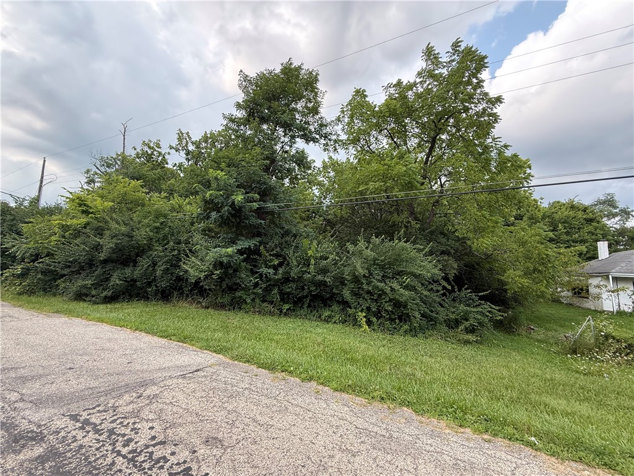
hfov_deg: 102.1
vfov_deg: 85.7
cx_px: 317
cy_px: 238
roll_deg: -1.5
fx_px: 256
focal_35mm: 14
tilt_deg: +9.6
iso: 64
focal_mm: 2.22
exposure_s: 1/282
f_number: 2.2
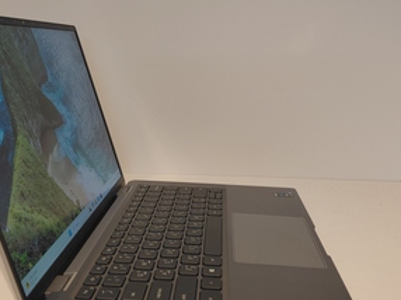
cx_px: 179
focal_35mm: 40
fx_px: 463
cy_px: 139
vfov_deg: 35.9
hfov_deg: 46.8
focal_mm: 4.69
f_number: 1.8
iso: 125
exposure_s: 1/120
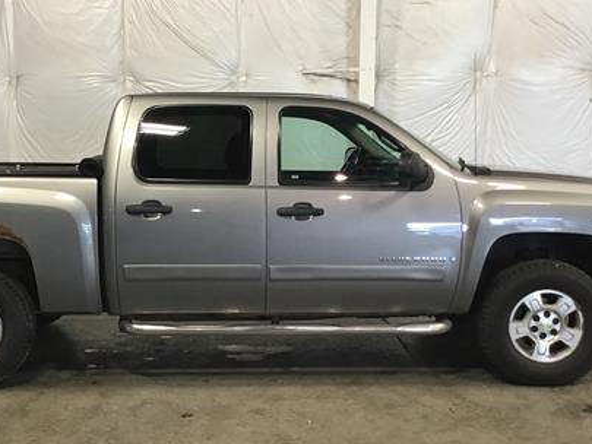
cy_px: 222
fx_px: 838
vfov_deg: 29.7
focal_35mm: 49
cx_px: 225
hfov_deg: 38.7
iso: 50
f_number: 2.4
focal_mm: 3.3
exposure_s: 1/30
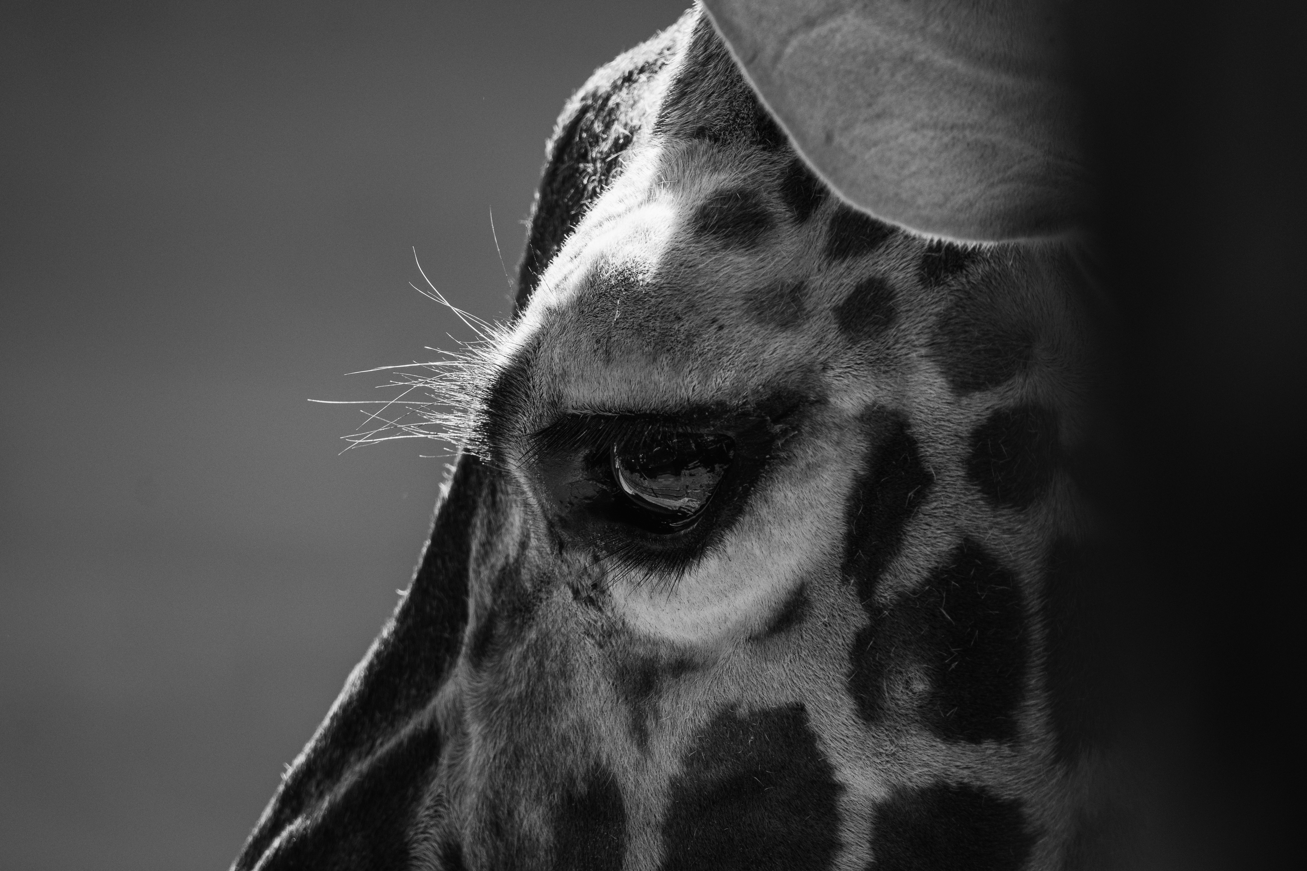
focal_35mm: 600
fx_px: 21782
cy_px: 436
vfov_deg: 2.3
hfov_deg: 3.4
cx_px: 654
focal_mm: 400
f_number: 6.3
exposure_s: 1/500
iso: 640
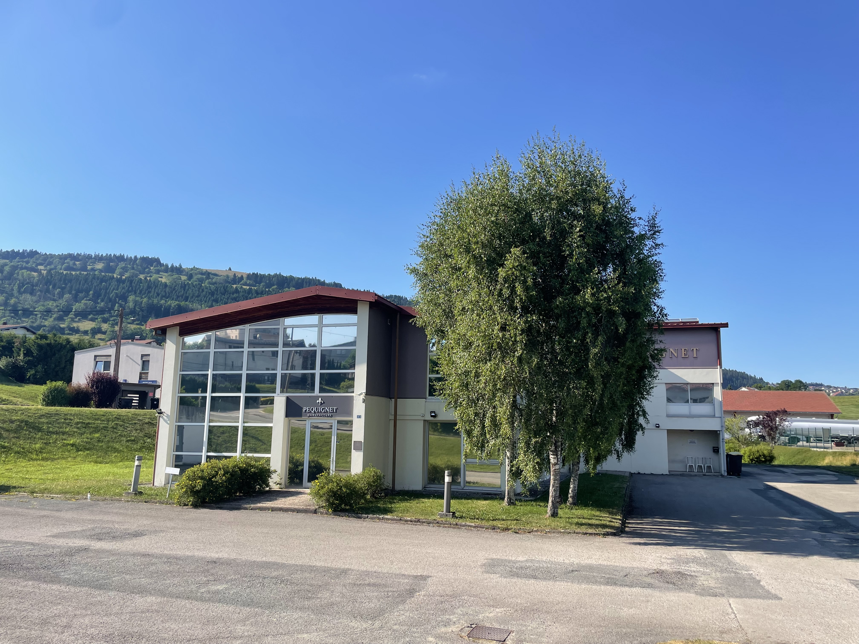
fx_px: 645
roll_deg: -0.7
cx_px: 430
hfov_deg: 67.3
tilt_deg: +8.1
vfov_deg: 53.1
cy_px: 322
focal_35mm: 26
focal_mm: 4.2
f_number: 1.6
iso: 32
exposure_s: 1/2398
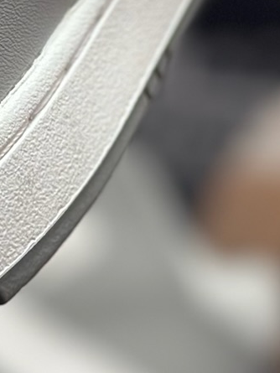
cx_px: -72
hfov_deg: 6.7
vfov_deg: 8.8
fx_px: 2382
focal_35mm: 221
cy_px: -137
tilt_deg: -55.3
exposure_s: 1/1695
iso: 80
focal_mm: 6.86
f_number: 1.78
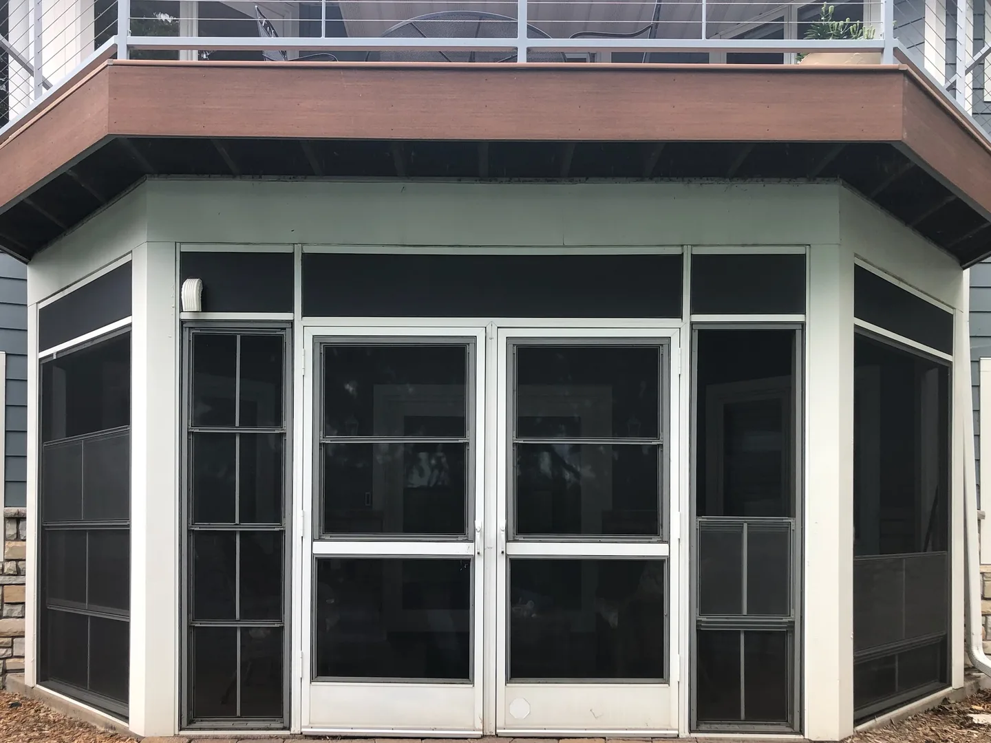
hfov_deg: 63.4
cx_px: 496
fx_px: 802
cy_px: 372
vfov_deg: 49.7
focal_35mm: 28
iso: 20
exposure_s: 1/350
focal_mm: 3.99
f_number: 1.8
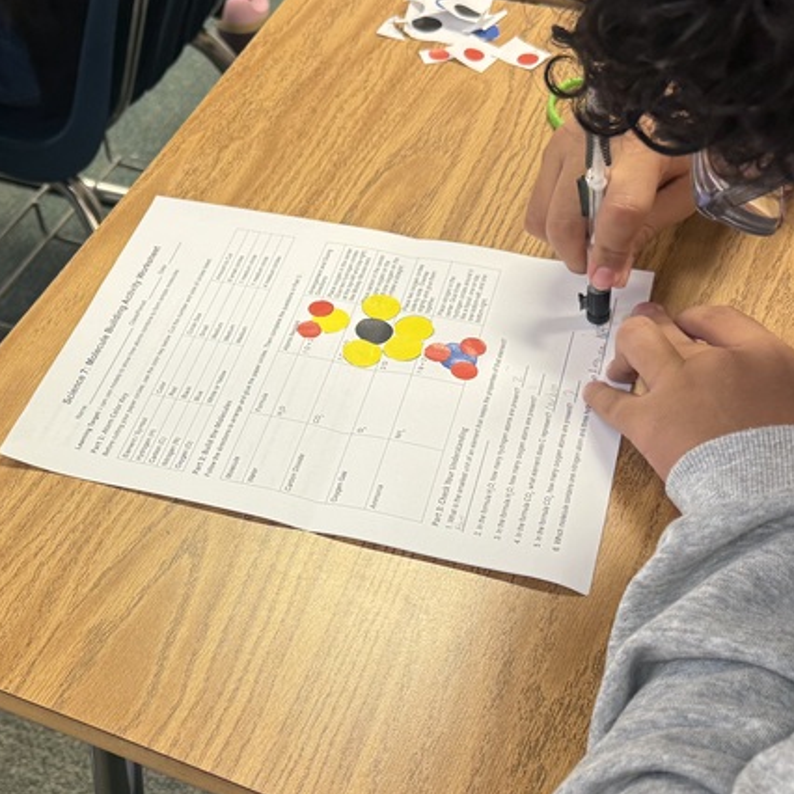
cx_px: 209
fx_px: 1323
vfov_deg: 33.4
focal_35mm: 51
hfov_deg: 32.8
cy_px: 436
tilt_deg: -45.3
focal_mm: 6.76
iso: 160
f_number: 1.78
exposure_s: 1/60
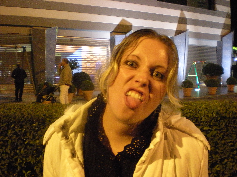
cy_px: 88
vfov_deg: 37.7
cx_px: 118
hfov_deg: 49.0
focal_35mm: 38
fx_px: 260
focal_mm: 6.3
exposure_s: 1/7.5
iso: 800
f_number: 3.1
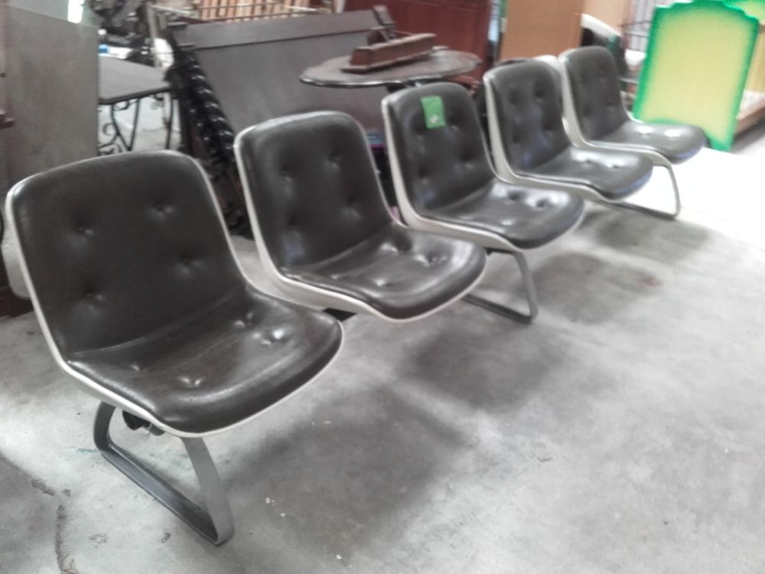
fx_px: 685
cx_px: 382
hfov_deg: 58.4
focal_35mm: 31
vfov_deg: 45.4
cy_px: 287
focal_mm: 3.3
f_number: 2.2
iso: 160
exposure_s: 1/16
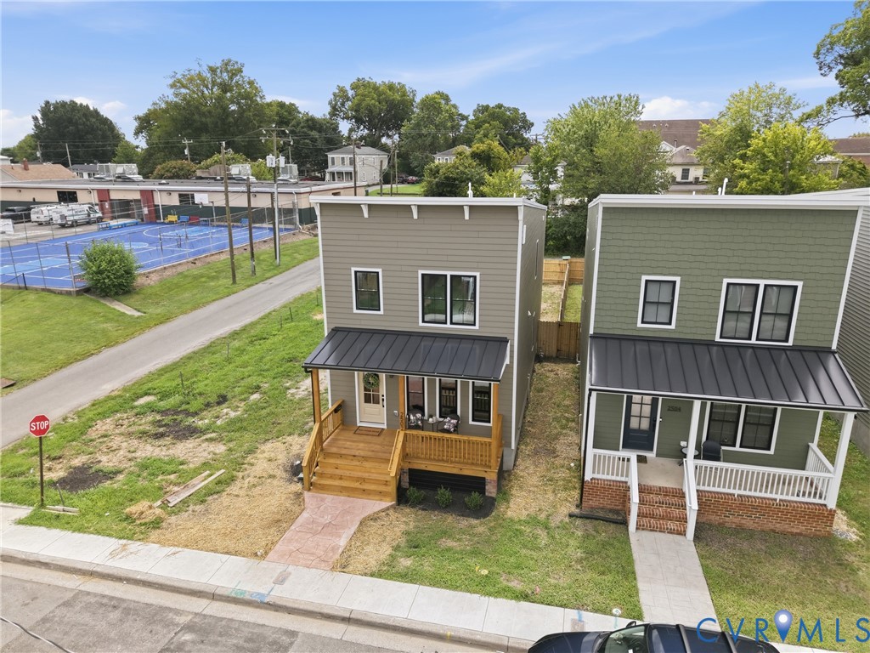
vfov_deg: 56.8
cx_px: 435
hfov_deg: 71.6
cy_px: 326
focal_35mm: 24
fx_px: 603
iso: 400
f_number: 1.8
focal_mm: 8.7
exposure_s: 1/160
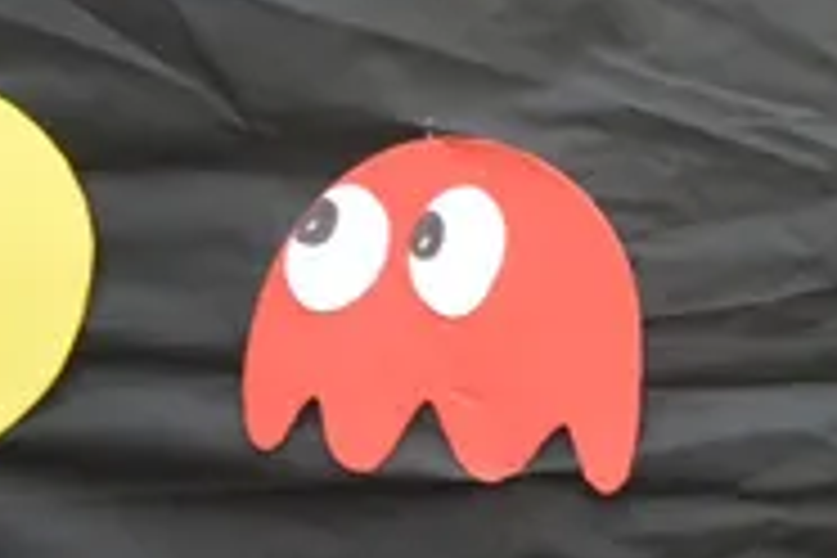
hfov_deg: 6.9
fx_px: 6905
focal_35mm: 297
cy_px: 549
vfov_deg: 4.6
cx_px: 855
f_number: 4.2
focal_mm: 26
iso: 400
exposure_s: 1/80
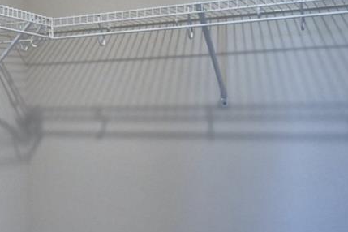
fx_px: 541
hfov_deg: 33.7
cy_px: 112
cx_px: 33
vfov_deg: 24.2
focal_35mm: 56
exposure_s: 1/80
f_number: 4.5
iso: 400
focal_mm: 10
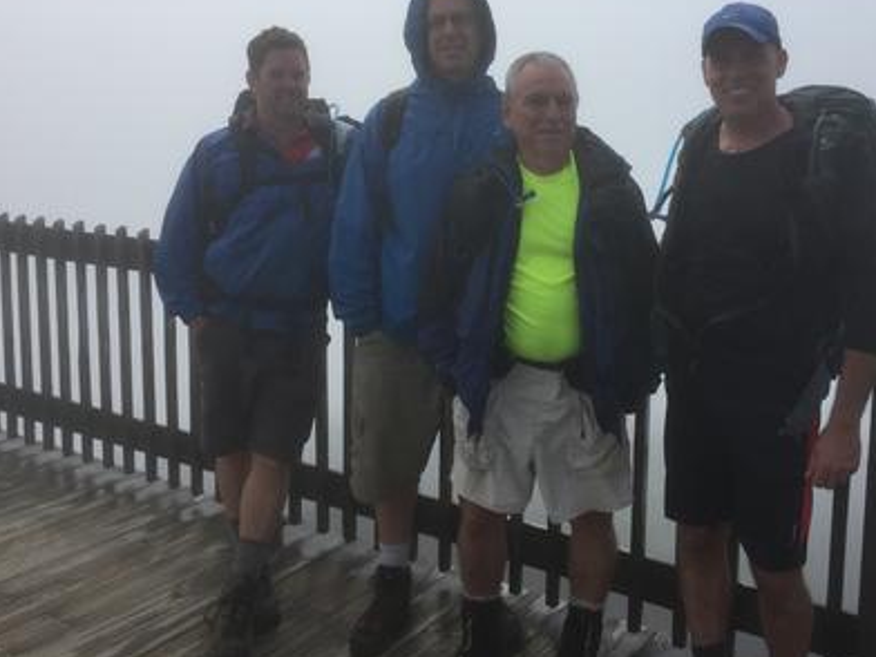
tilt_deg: -6.3
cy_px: 247
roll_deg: -1.0
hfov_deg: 50.1
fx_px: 936
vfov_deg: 38.4
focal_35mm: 37
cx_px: 476
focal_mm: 4.15
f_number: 2.2
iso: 32
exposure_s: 1/4950
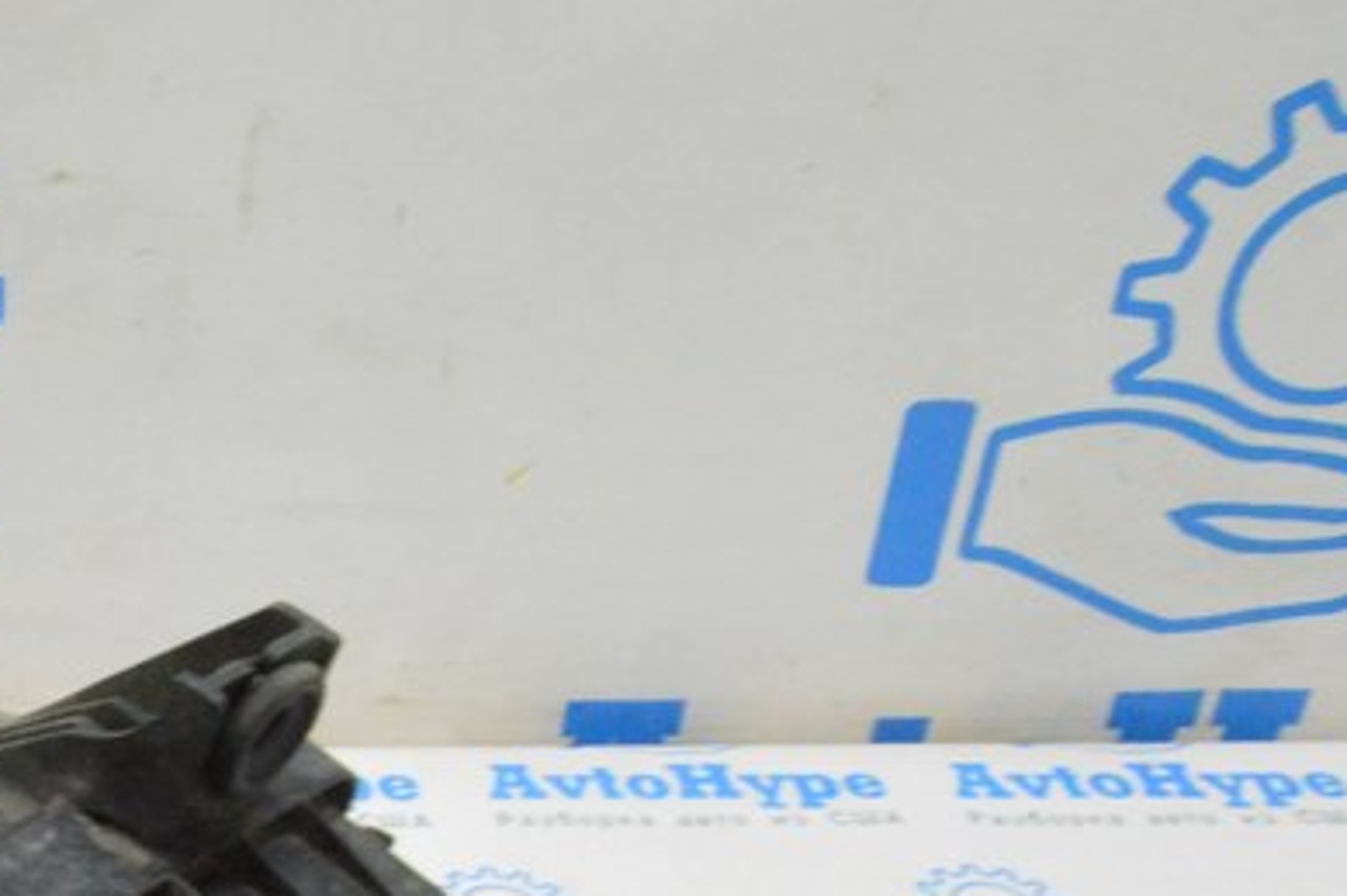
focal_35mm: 79
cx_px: -274
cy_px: 1036
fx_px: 2955
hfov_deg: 23.5
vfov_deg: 16.6
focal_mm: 20
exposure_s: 1/15
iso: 6400
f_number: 20
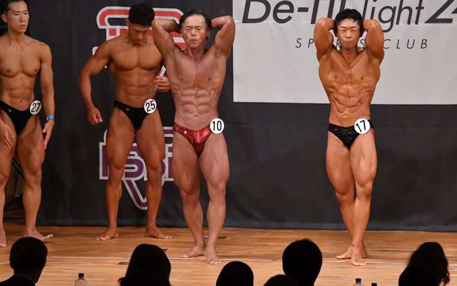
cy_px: 149
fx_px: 3637
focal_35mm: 292
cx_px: 229
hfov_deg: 7.2
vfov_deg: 4.5
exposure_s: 1/400
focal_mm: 190
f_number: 5.6
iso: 7200
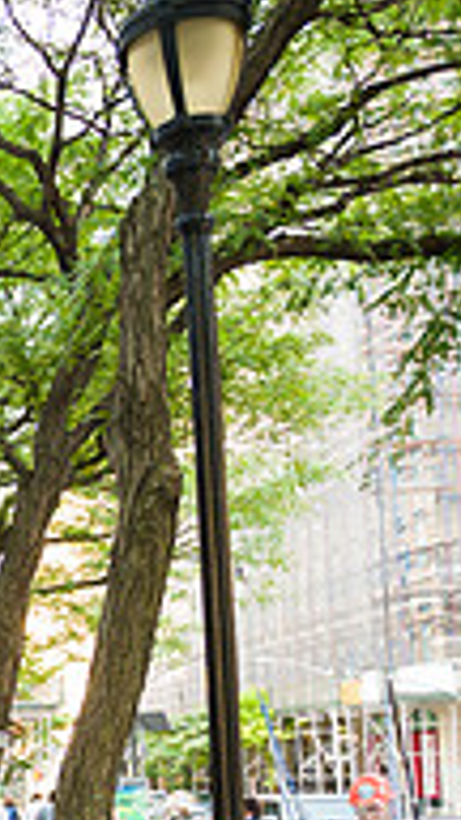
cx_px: -585
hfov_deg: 12.8
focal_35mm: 76
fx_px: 1652
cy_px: 679
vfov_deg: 27.2
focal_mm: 24
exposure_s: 1/500
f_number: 3.2
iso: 800
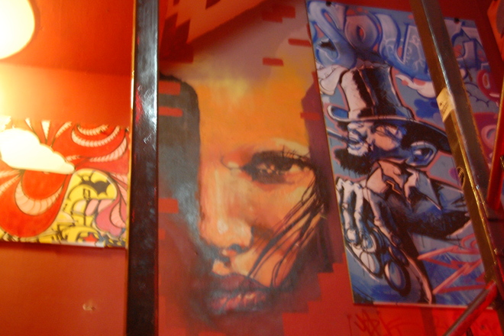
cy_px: 168
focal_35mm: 60
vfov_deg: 22.6
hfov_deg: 33.4
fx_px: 840
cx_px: 252
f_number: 5
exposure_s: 1/4
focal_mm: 40
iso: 1600
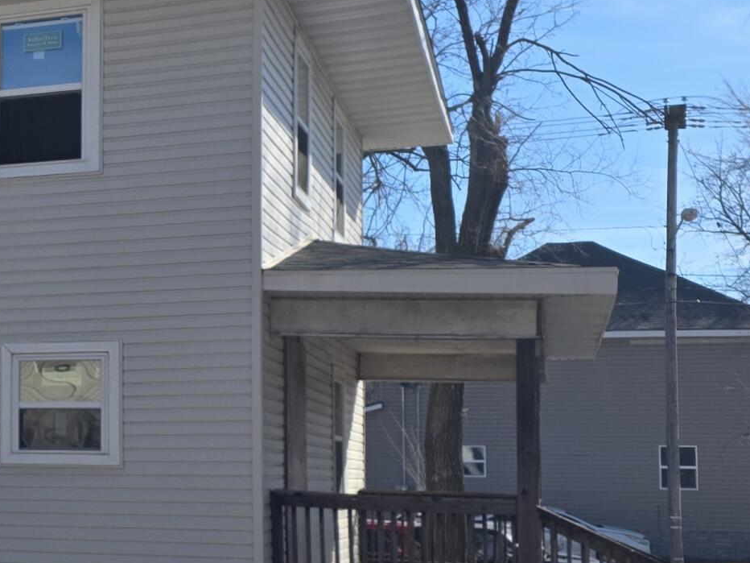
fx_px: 1603
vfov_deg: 19.8
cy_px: 366
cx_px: -221
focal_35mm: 74
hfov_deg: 23.3
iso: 80
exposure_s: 1/4766
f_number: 1.7
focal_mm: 6.25
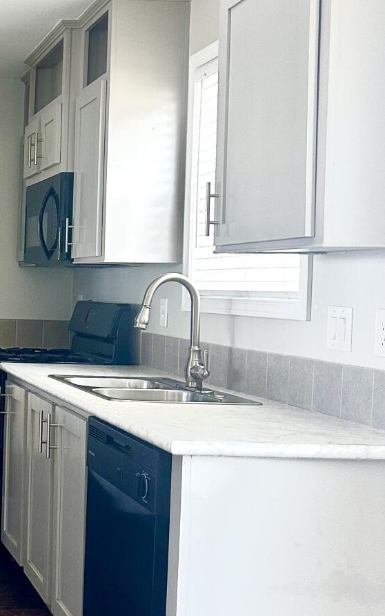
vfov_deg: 35.7
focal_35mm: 57
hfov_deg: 20.5
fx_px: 957
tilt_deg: -2.3
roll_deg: -1.7
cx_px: -132
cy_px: 308
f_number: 1.78
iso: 250
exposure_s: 1/121
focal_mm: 6.86
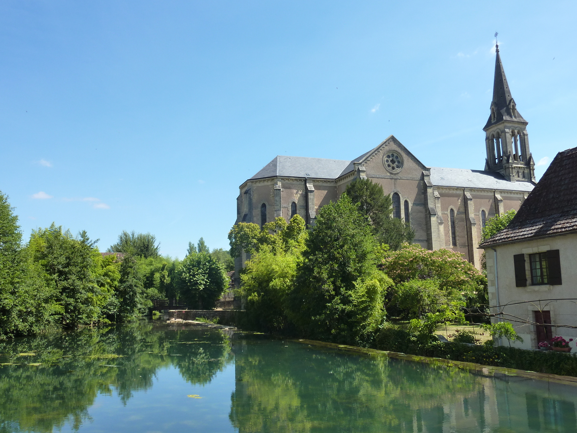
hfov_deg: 60.0
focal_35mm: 30
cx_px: 288
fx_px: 500
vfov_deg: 46.8
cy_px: 216
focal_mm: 5
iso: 125
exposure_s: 1/500
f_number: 4
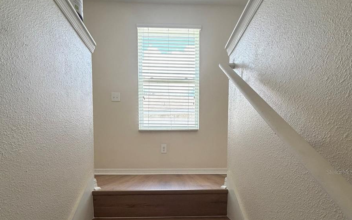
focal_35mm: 20
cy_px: 172
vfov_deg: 55.9
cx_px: 176
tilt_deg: -4.4
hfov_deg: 85.1
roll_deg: -0.4
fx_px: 192
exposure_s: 1/89
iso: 320
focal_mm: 2.22
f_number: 2.2
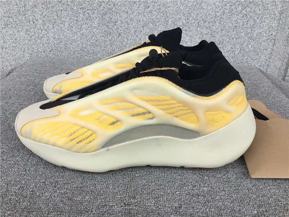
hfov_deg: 58.4
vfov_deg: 45.4
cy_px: 108
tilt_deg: -27.1
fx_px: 259
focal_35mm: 31
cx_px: 144
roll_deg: -1.6
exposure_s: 1/306
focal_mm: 3.3
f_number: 2.4
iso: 25
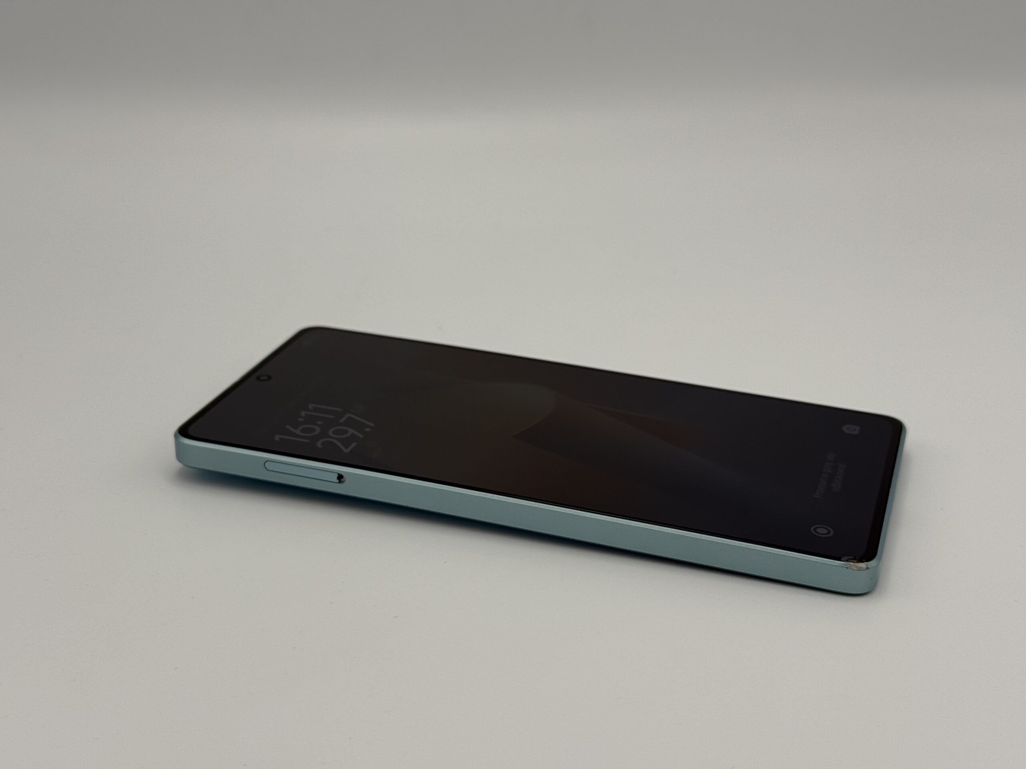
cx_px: 513
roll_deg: -0.4
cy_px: 384
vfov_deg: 30.3
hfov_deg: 39.7
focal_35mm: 48
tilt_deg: -23.3
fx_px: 1423
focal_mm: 6.76
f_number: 1.78
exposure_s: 1/1185
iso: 64
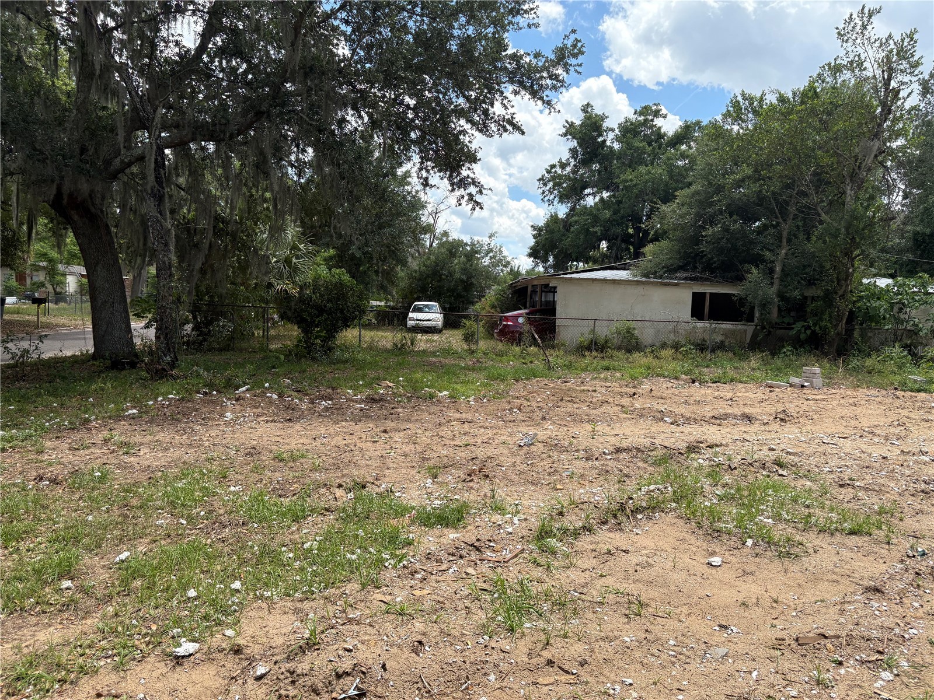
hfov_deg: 67.3
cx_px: 467
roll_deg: -1.6
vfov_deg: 53.1
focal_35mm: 26
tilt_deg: -2.2
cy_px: 350
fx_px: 702
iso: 64
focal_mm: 5.96
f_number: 1.6
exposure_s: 1/2364
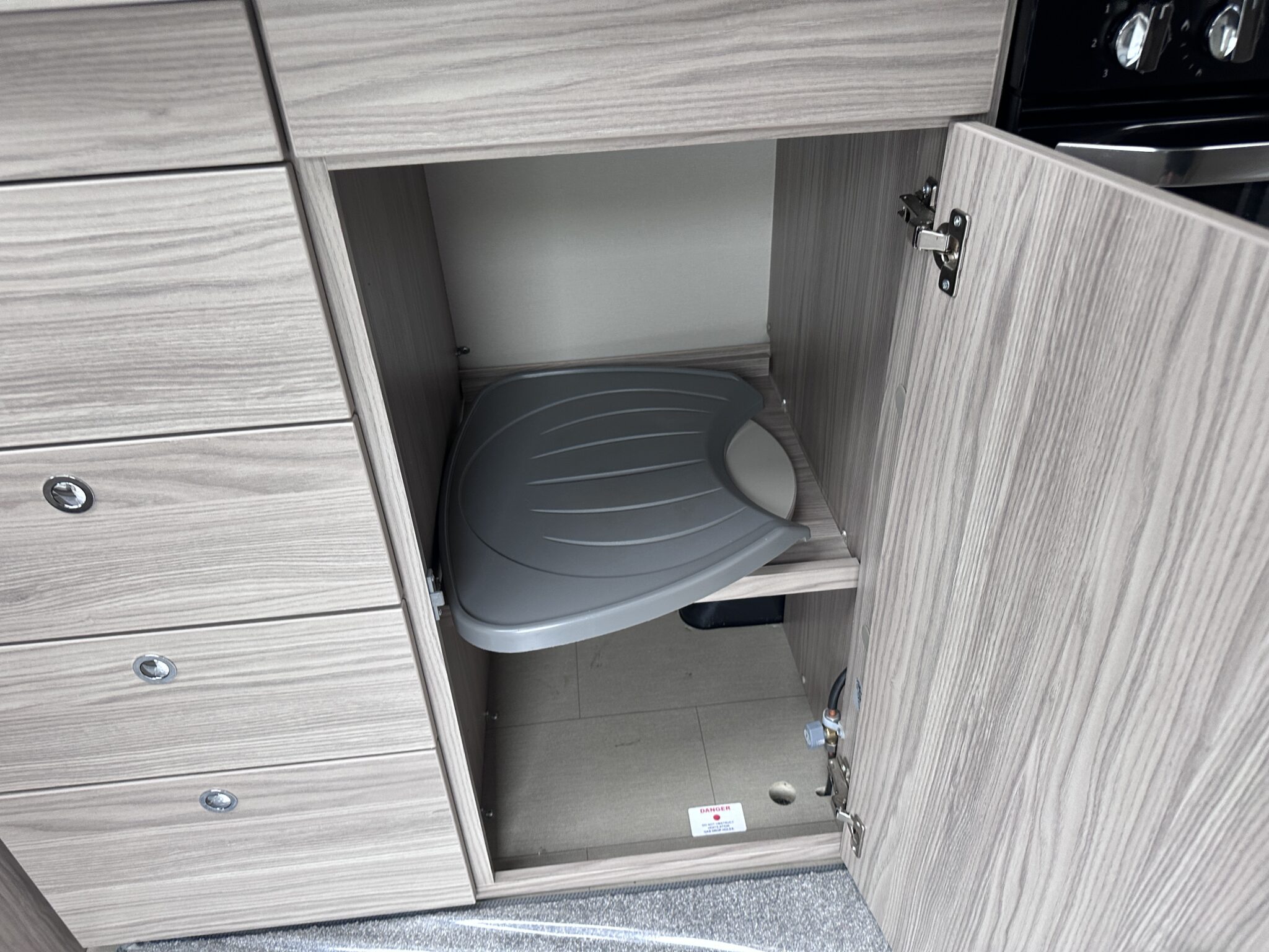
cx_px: 634
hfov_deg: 71.6
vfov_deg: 56.8
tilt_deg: -33.9
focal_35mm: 24
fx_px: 880
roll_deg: +3.5
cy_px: 476
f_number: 1.78
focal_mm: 6.86
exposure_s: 1/73
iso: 250
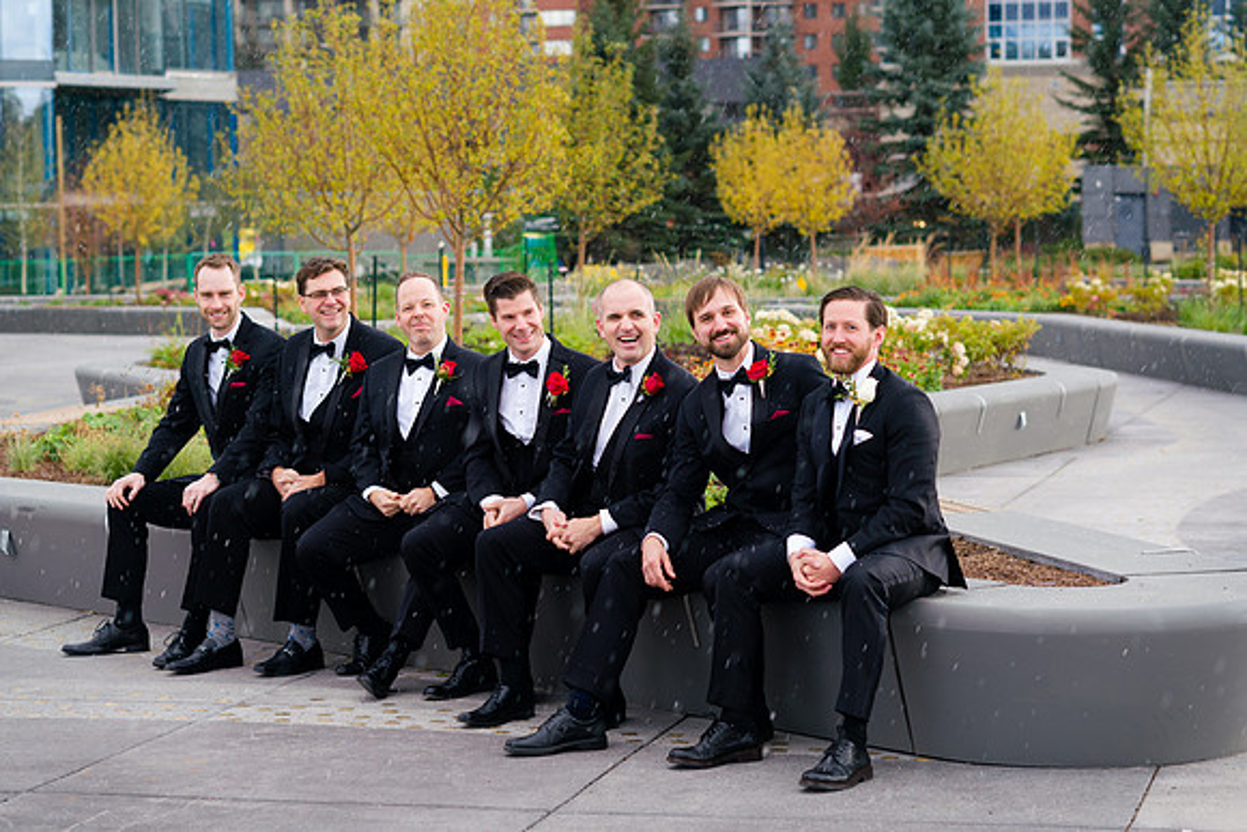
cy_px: 416
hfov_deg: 23.9
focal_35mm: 85
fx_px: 2945
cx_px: 624
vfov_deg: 16.1
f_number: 4.5
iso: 400
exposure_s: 1/125
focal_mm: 85
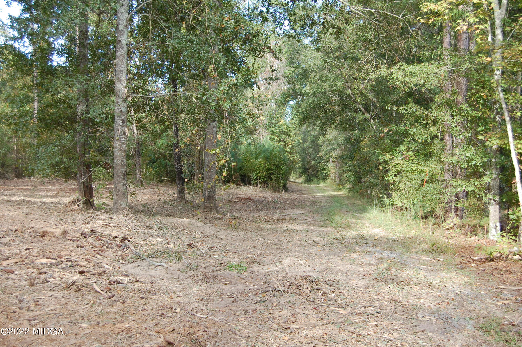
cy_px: 174
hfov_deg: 43.6
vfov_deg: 29.8
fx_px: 652
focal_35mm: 45
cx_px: 261
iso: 320
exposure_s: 1/125
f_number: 5.6
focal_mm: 30
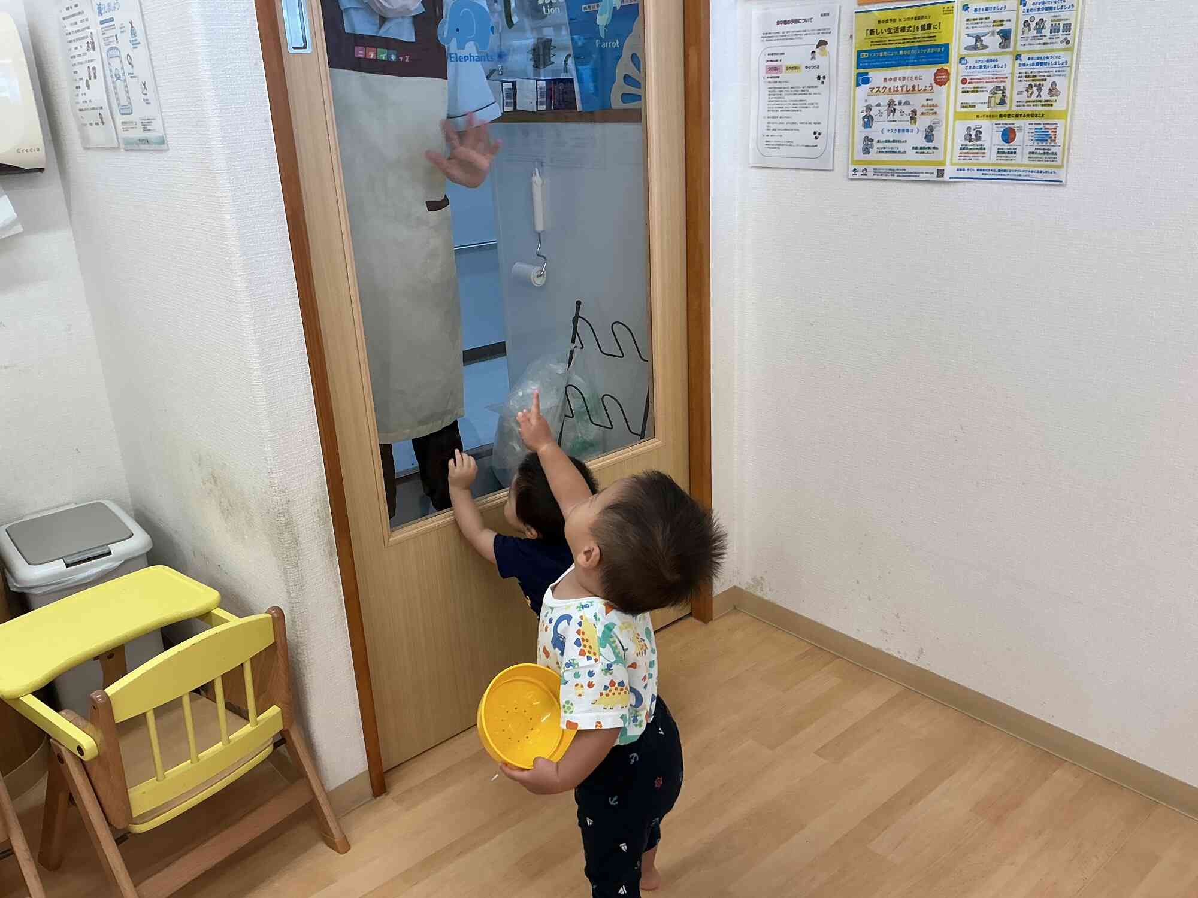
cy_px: 449
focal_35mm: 29
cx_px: 599
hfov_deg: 61.7
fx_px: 1004
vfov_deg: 48.2
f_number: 1.8
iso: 64
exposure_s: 1/120
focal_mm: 3
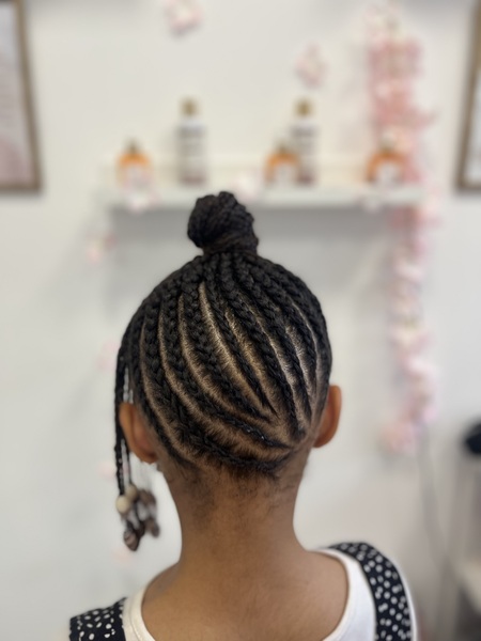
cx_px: 240
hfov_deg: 53.1
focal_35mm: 26
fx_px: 482
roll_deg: +0.1
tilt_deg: -17.1
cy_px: 320
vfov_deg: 67.3
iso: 100
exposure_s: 1/100
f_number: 1.6
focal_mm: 5.1
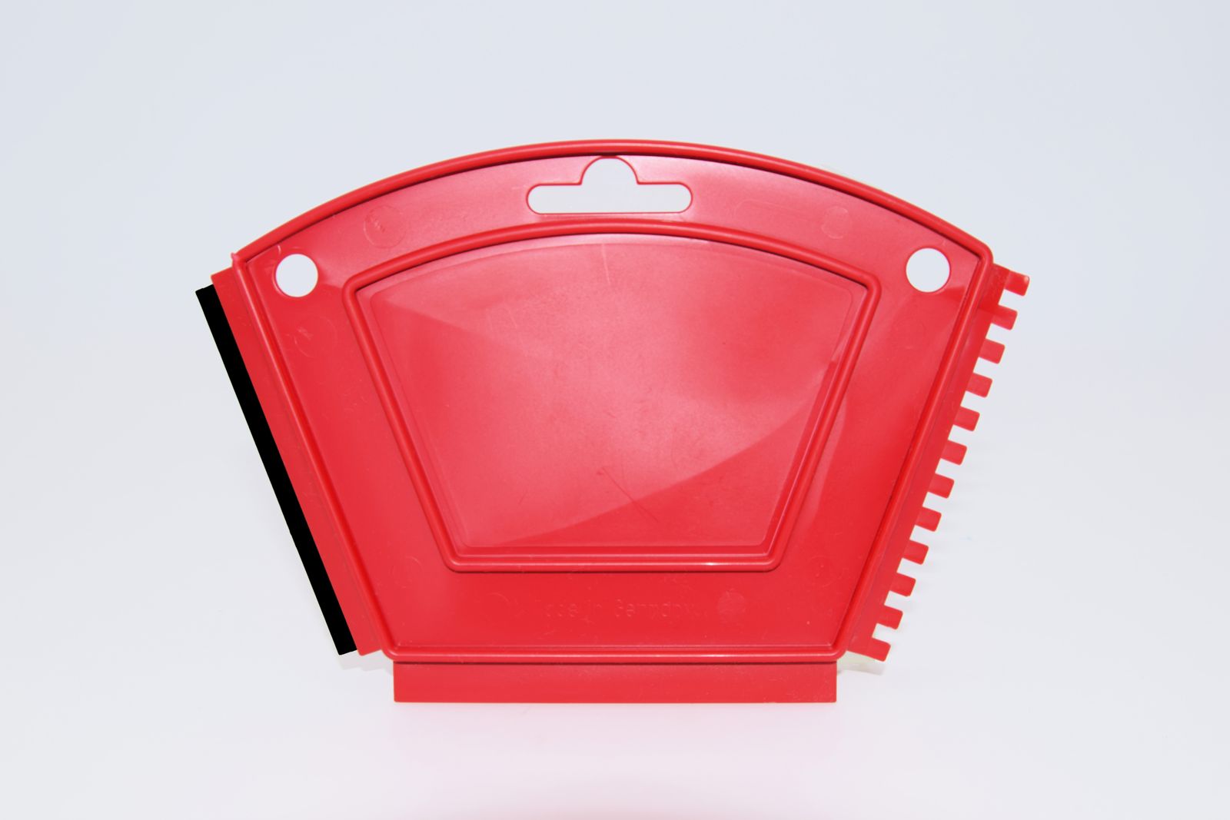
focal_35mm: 42
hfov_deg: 46.4
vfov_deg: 31.9
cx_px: 615
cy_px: 410
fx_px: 1435
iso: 100
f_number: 8
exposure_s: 1/160
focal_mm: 28
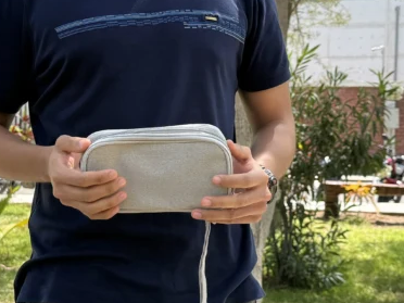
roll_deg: -0.8
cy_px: 132
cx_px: 140
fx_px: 770
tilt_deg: -0.3
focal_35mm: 66
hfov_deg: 29.2
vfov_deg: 22.2
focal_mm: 6.76
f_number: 1.78
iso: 100
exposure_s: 1/2053
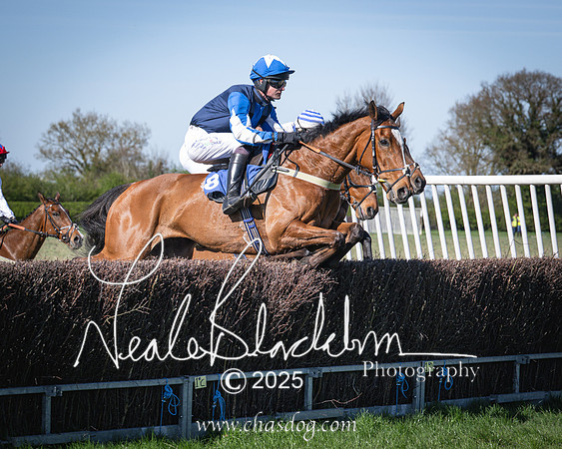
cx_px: 375
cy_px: 235
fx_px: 2324
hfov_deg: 13.8
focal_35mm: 140
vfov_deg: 11.0
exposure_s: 1/1600
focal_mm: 73
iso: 200
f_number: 4
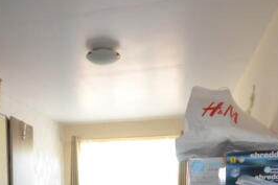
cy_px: 206
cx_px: 101
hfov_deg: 51.3
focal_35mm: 37
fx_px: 286
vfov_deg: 31.6
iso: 1250
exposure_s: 1/60
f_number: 4
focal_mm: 10
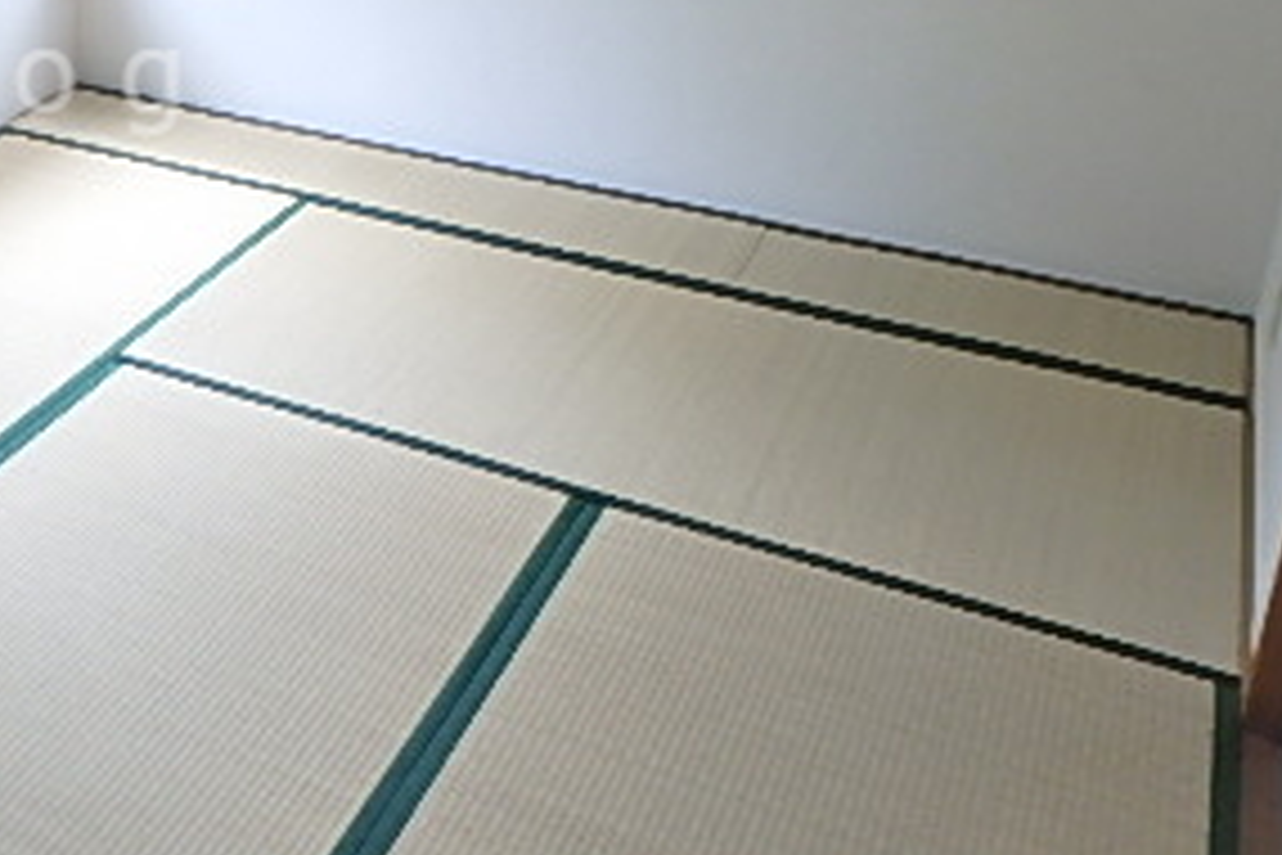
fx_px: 1745
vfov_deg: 26.6
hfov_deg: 35.1
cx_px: -103
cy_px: 81
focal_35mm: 49
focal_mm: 3.7
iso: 200
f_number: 3.5
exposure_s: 1/40
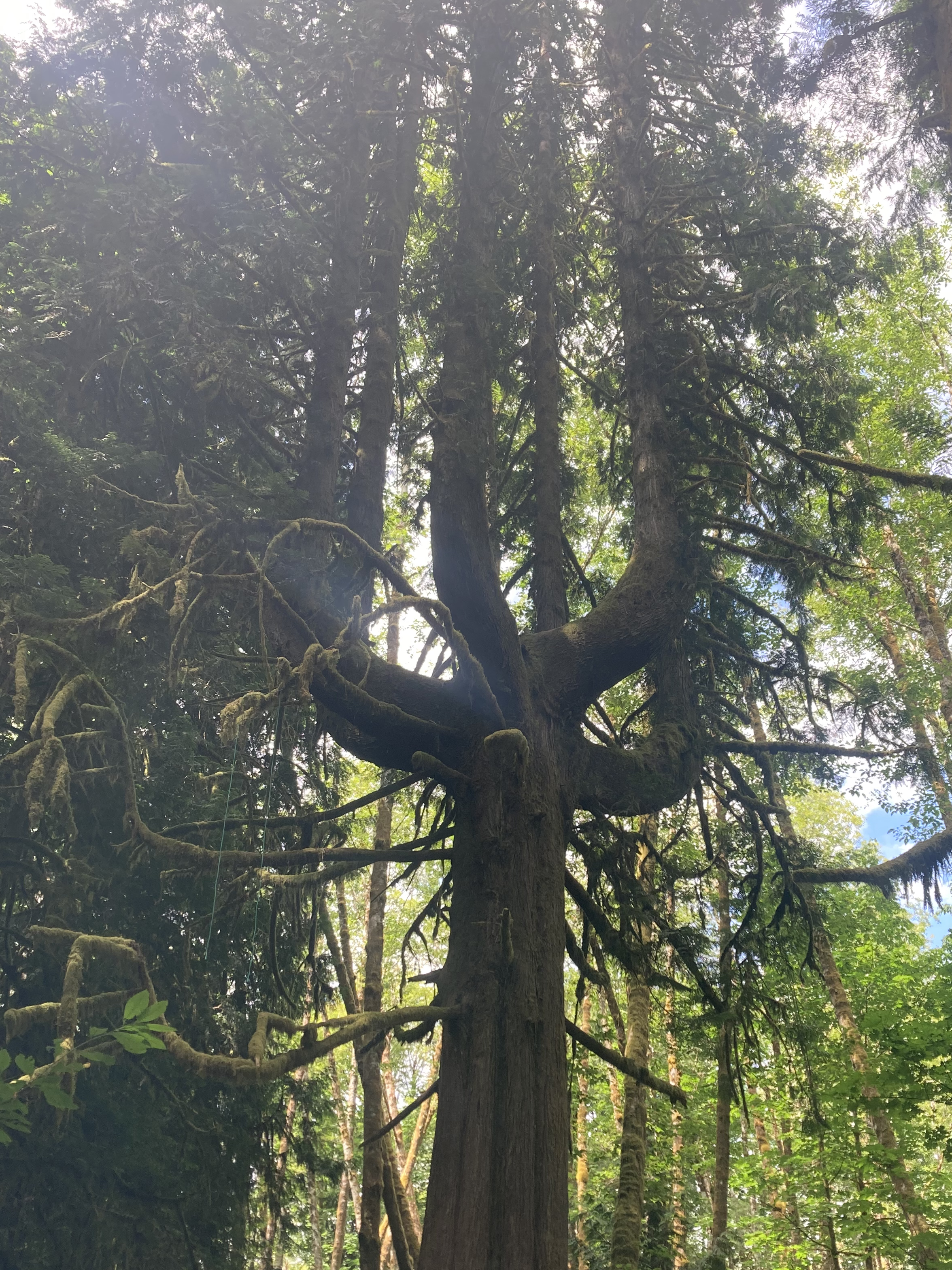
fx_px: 1320
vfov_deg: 51.1
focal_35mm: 36
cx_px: 570
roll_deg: +2.1
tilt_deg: +36.7
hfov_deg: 39.5
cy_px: 752
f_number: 1.8
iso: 20
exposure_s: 1/122
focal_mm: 3.99
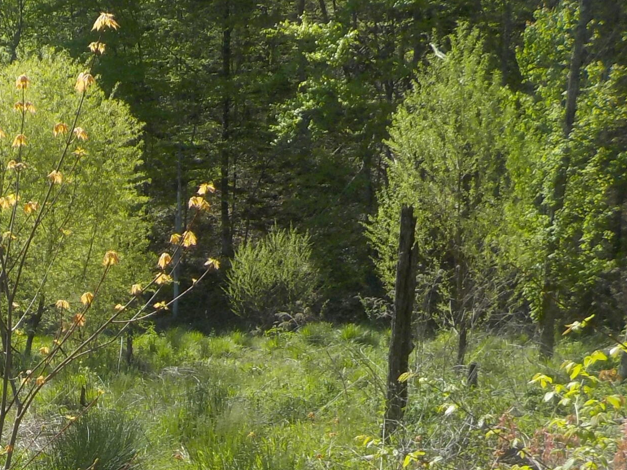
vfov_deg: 19.8
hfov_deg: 25.3
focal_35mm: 72
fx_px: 1304
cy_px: 473
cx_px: -48
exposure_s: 1/800
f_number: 3.3
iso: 125
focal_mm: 4.1
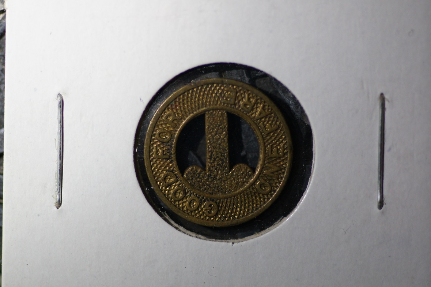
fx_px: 1794
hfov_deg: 13.7
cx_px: 216
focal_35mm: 150
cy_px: 144
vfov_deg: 9.1
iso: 800
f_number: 2.8
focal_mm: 100
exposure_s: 1/160
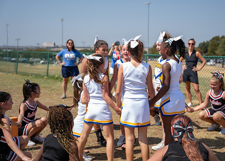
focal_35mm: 52
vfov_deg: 27.3
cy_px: 74
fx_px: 330
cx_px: 128
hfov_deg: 37.6
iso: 80
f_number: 2.8
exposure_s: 1/1600
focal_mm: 43.6
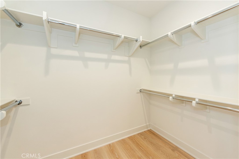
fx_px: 93
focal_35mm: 14
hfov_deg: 104.2
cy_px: 80
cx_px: 120
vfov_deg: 81.2
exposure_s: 1/100
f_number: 5
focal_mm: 14
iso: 800
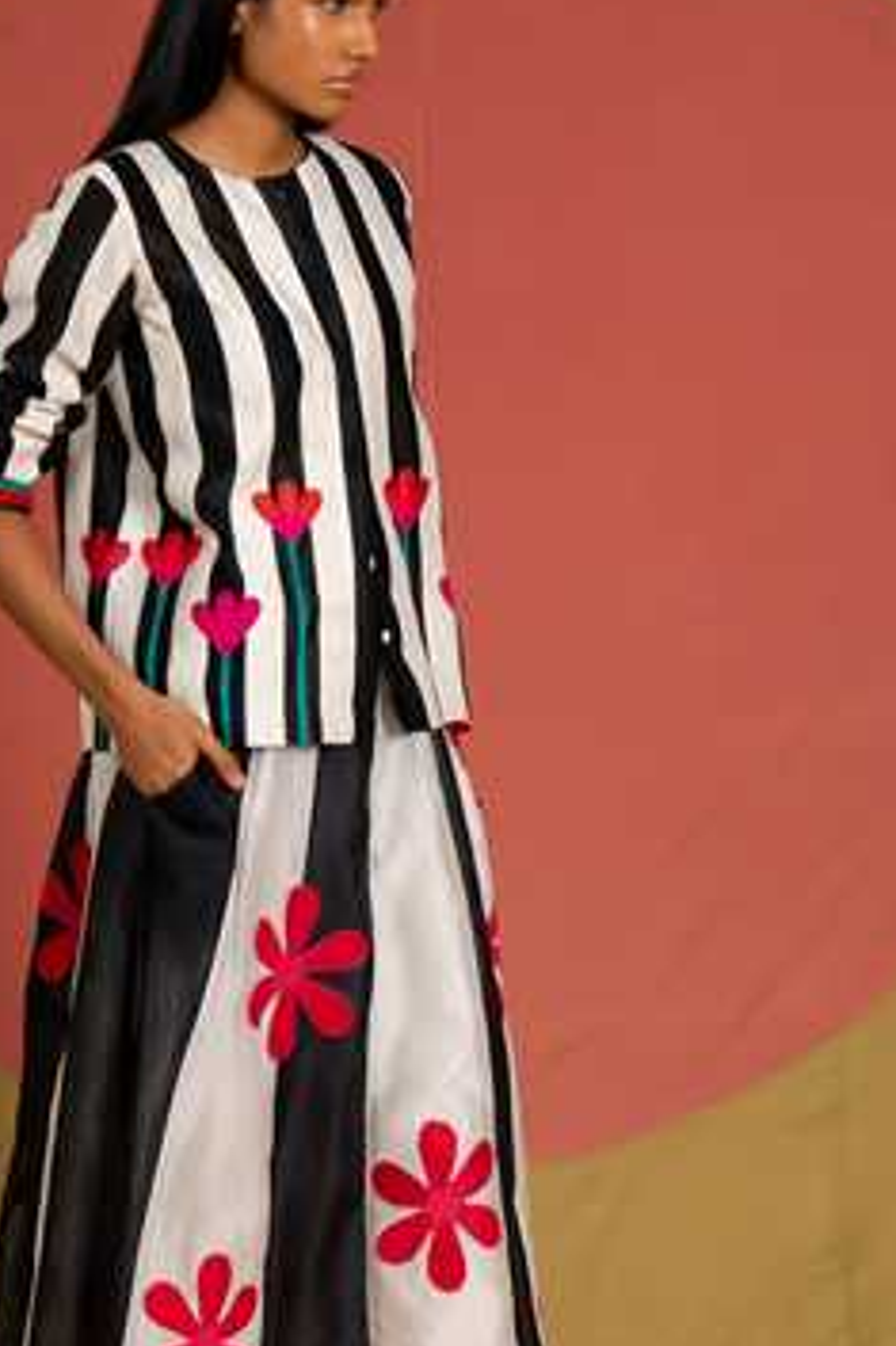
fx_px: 2279
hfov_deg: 22.1
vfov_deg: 32.8
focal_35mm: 61
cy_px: 772
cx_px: 255
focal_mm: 41
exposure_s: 1/200
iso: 1000
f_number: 2.8
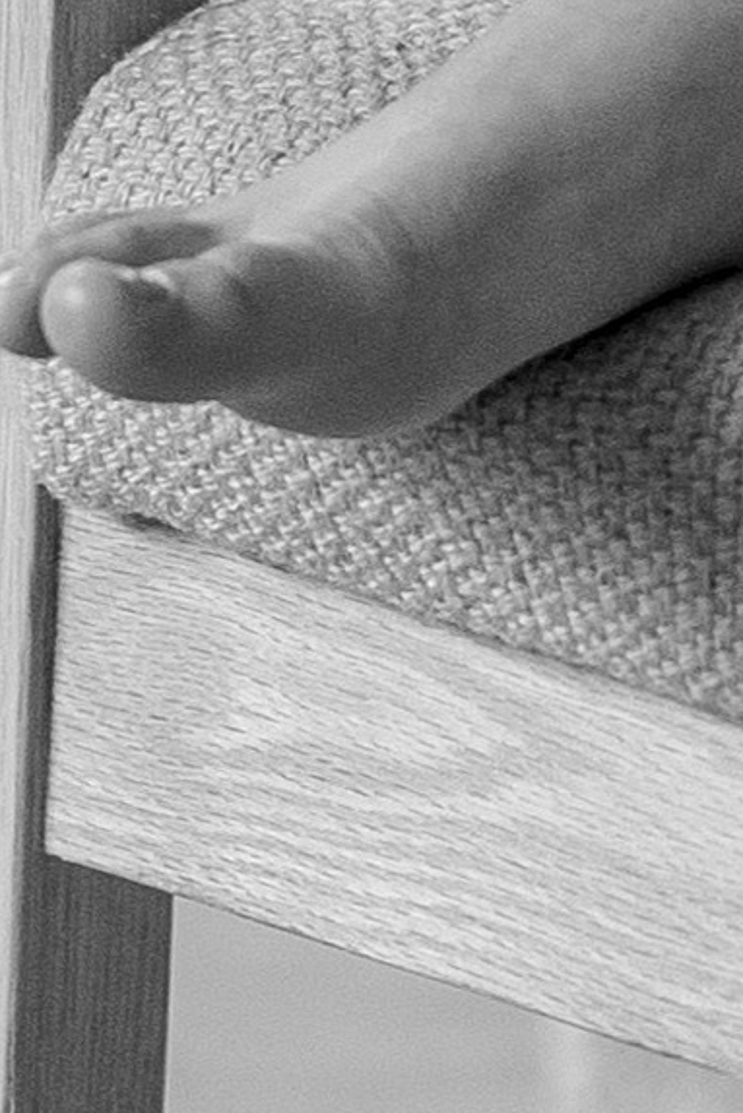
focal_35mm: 234
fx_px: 7239
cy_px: -2020
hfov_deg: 5.5
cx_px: 2136
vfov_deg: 7.8
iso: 250
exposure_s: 1/200
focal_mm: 35
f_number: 1.2
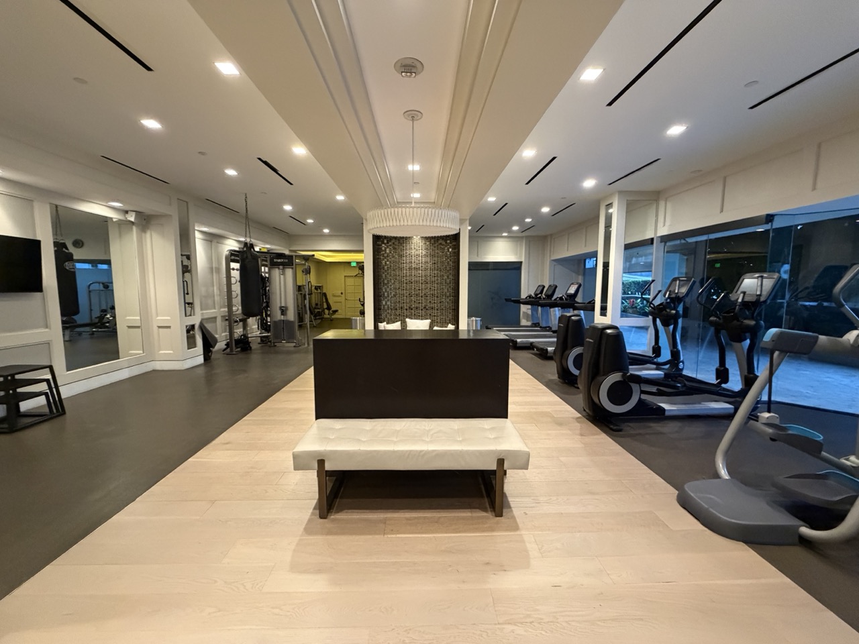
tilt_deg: -5.4
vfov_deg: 85.7
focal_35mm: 14
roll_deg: +0.0
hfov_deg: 102.1
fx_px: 347
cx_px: 430
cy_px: 322
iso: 640
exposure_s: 1/60
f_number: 2.2
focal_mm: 2.22
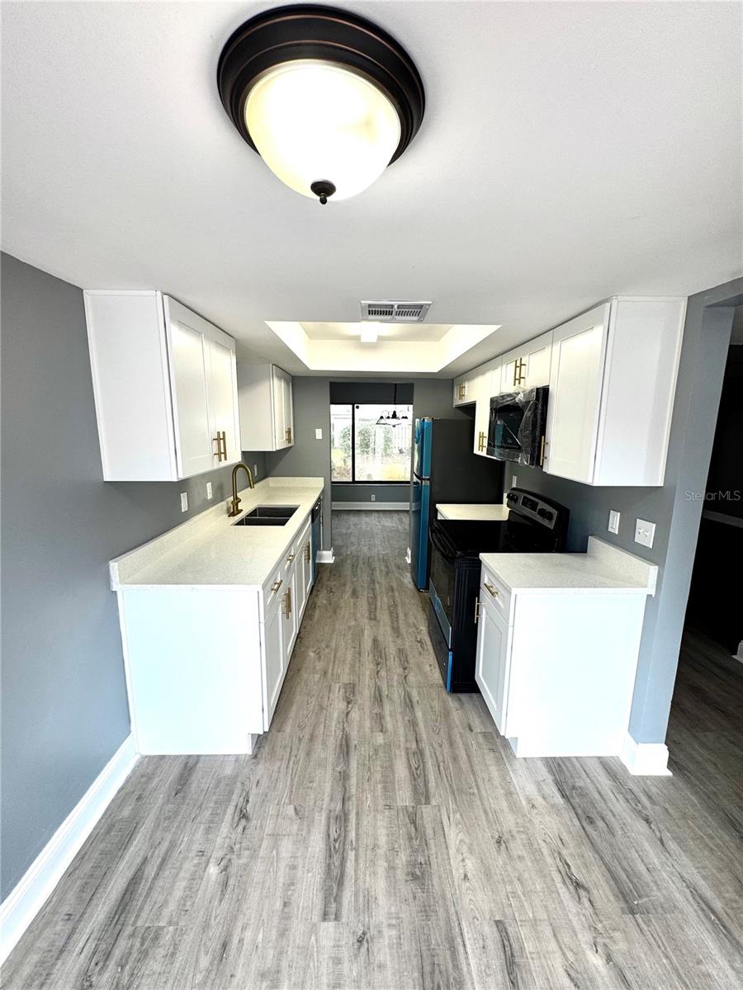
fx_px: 401
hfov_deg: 85.7
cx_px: 372
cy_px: 495
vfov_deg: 102.1
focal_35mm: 14
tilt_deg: -10.0
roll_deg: +0.1
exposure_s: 1/120
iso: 80
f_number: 2.2
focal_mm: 2.22
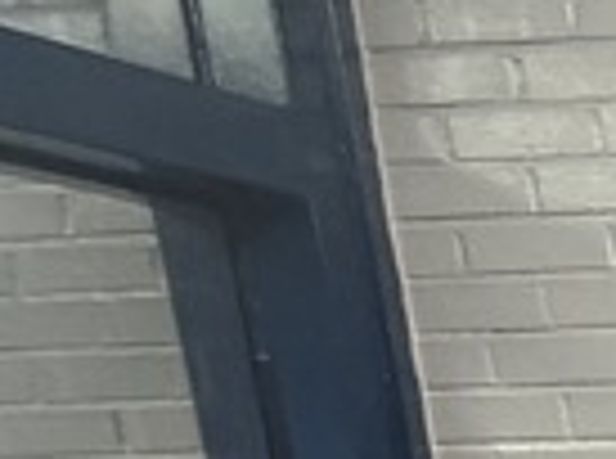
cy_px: 1058
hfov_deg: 10.4
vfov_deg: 11.8
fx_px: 1864
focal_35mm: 105
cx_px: 1996
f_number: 2.2
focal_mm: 2.22
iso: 250
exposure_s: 1/60
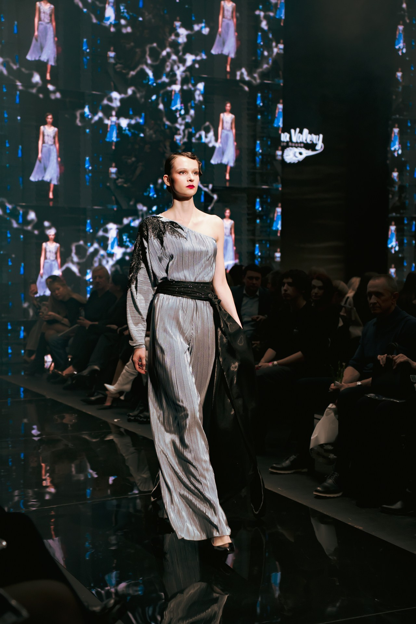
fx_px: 953
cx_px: 208
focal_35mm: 55
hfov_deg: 24.6
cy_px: 312
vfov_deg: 36.2
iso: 1600
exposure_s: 1/200
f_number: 3.5
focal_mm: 55
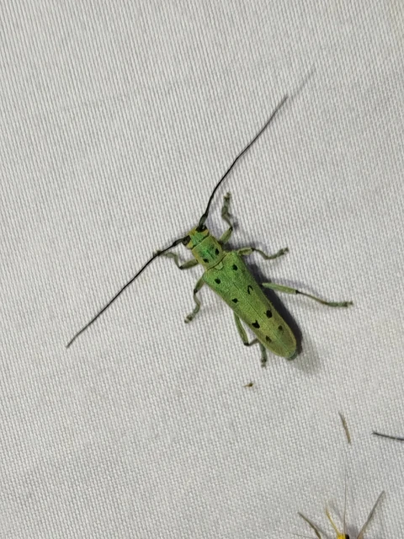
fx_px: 1152
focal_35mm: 74
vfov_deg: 26.3
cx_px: 202
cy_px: 270
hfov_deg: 19.9
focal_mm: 5.31
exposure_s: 1/50
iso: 50
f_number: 1.7
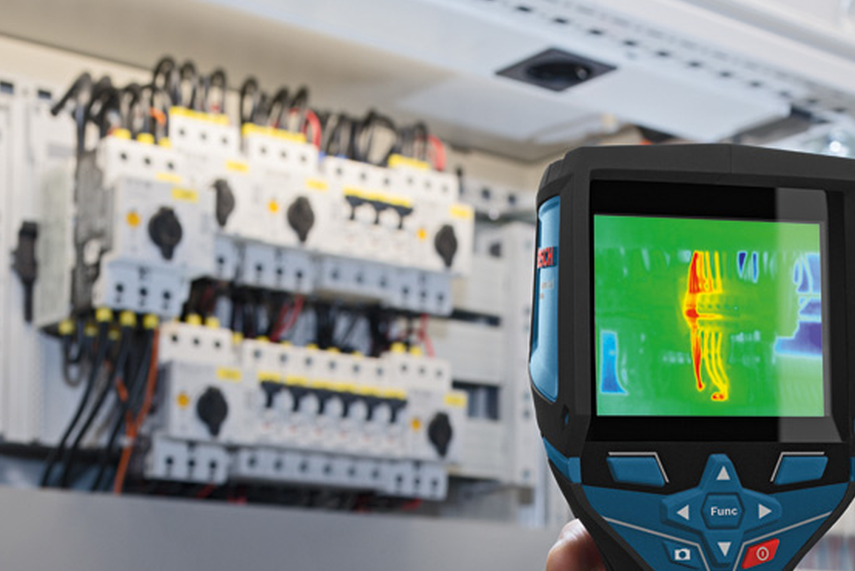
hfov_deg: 30.8
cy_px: 349
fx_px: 1544
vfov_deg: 20.9
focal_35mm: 65
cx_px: 522
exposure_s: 1/40
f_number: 11
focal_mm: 45
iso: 500
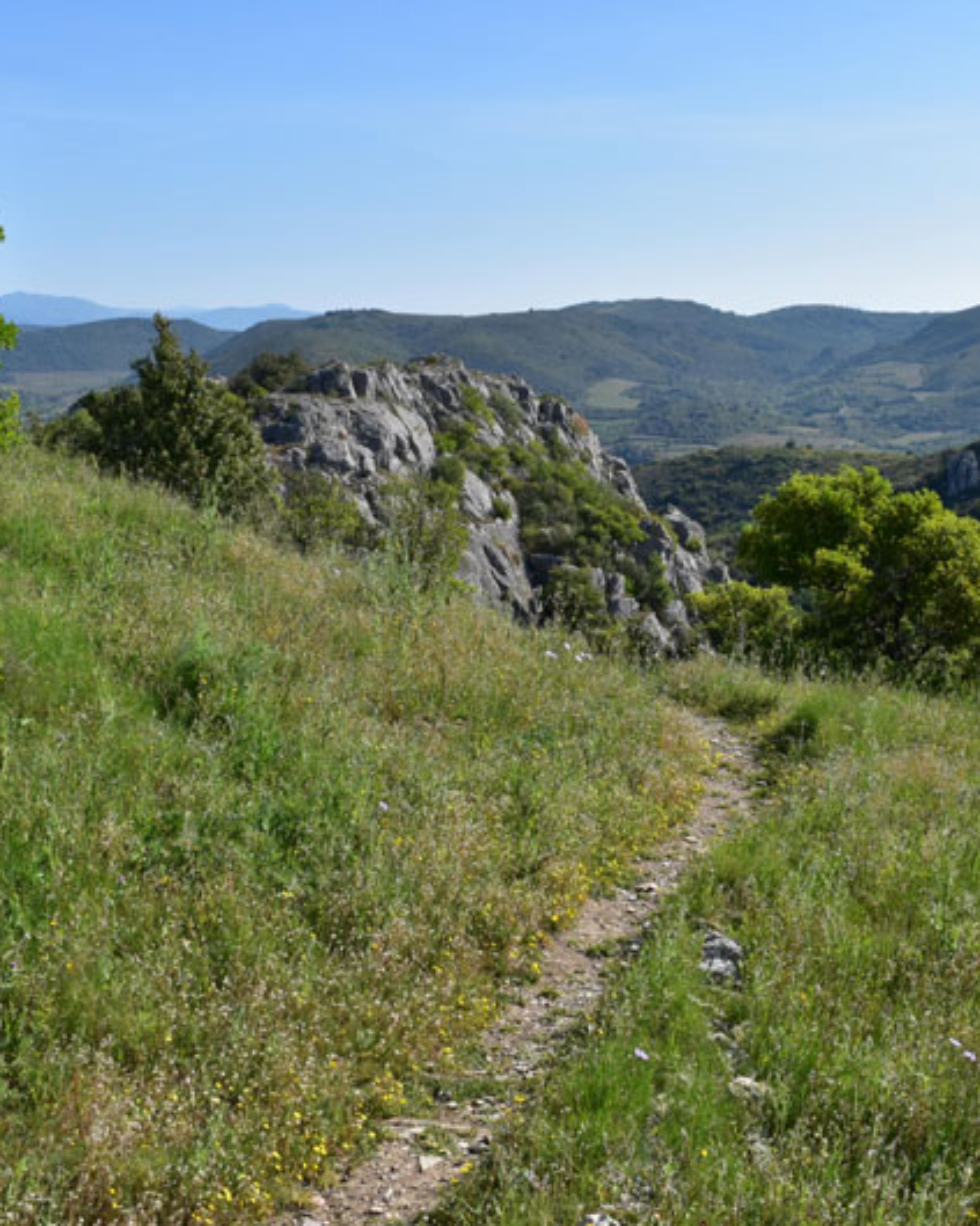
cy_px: 615
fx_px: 1621
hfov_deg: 33.3
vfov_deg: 41.4
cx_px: 656
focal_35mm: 45
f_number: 16
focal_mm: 21
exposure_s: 1/400
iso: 400
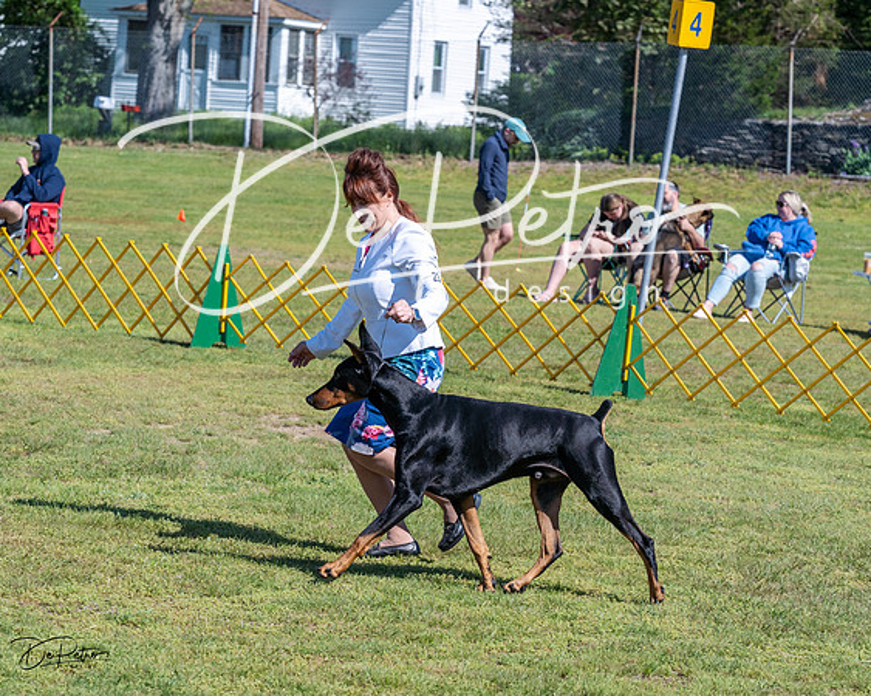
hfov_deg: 15.2
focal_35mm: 127
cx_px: 436
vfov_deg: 12.2
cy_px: 348
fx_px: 3261
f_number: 6.3
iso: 320
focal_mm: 105
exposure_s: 1/1250
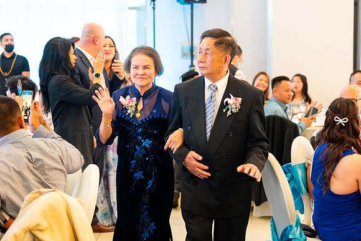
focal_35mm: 70
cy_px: 120
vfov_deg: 19.5
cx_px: 180
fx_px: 702
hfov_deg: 28.8
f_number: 2.8
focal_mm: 70
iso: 800
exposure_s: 1/125
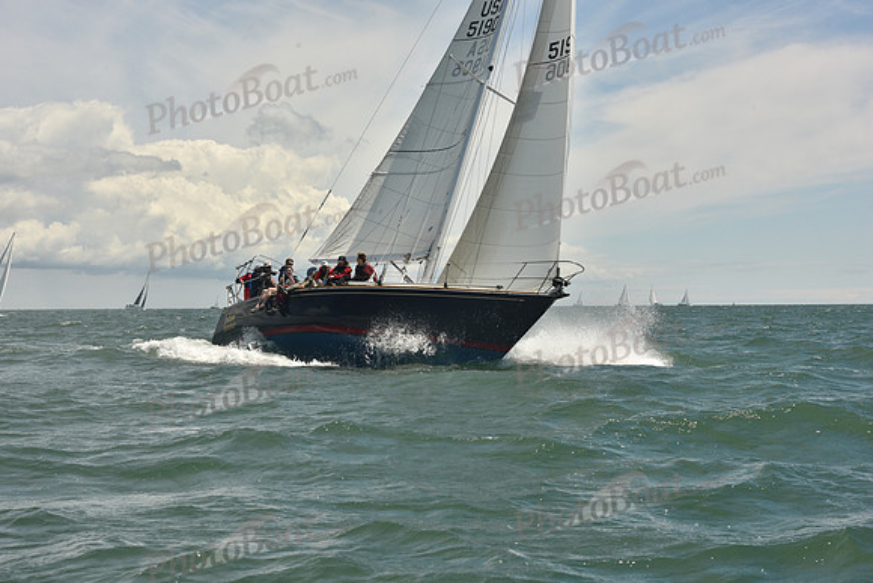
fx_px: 1698
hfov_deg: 28.8
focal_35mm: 70
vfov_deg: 19.5
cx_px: 436
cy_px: 292
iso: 320
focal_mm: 70
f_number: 13
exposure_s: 1/800
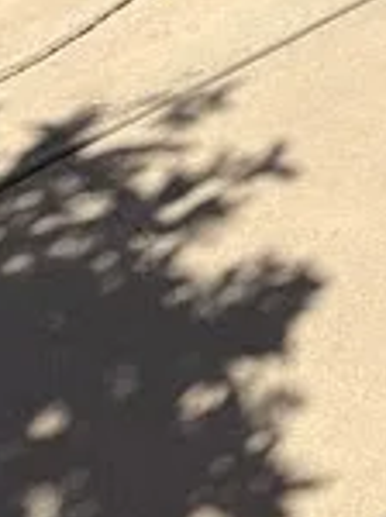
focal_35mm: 164
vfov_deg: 9.0
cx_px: 806
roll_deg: -1.2
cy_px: -1179
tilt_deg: -3.9
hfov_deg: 8.5
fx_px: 2445
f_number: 1.78
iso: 80
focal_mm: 6.76
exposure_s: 1/5319
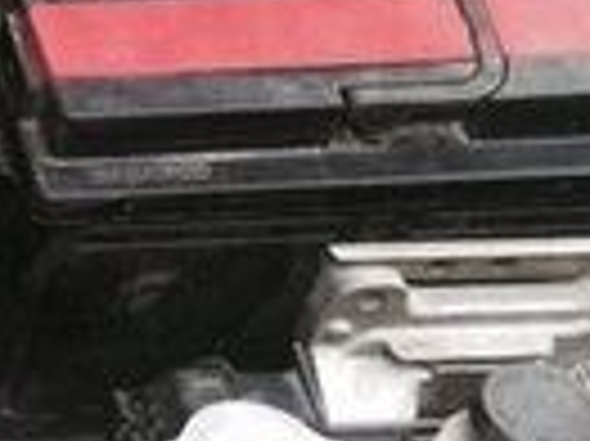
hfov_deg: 11.4
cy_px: 43
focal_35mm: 146
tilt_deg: -46.3
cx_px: -788
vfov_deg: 10.1
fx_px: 2486
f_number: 2.2
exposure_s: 1/30
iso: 160
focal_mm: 4.15
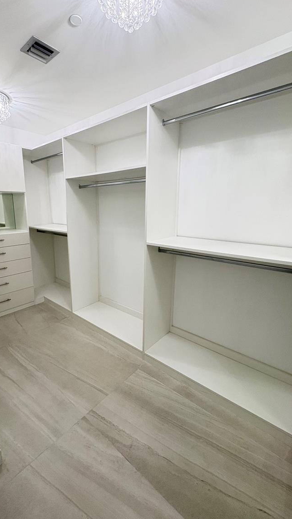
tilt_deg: -10.9
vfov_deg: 99.3
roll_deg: -0.4
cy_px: 251
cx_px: 119
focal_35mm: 16
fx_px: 220
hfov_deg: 66.5
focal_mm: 2.22
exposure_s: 1/60
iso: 320
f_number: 2.2
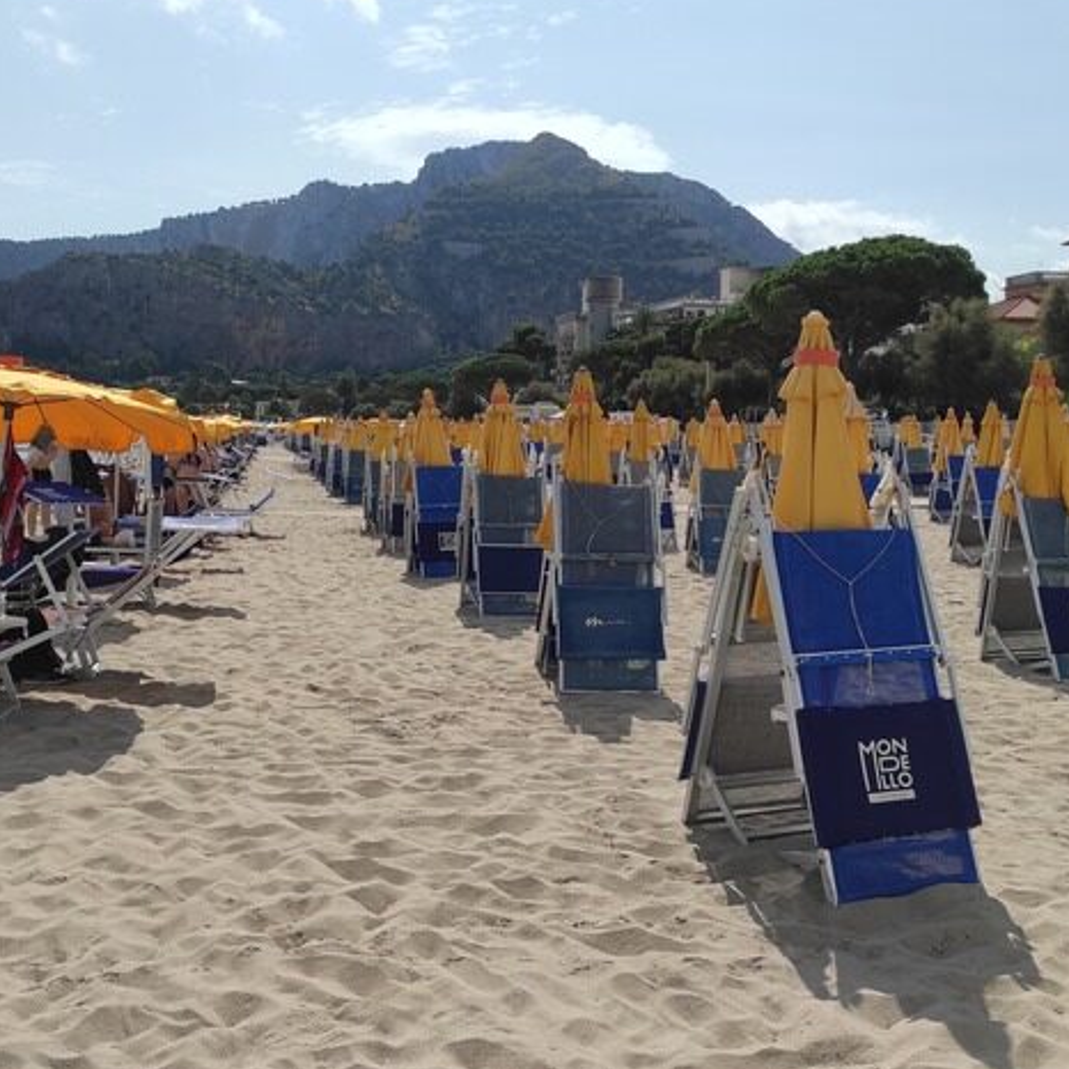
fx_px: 1328
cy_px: 507
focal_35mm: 38
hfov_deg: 43.9
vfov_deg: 43.8
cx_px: 546
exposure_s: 1/3623
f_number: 1.89
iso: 100
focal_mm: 5.43
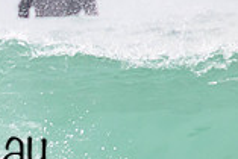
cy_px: 131
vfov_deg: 0.5
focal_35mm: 2957
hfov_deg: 0.7
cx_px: -114
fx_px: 19567
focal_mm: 800
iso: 2000
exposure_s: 1/2000
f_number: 11
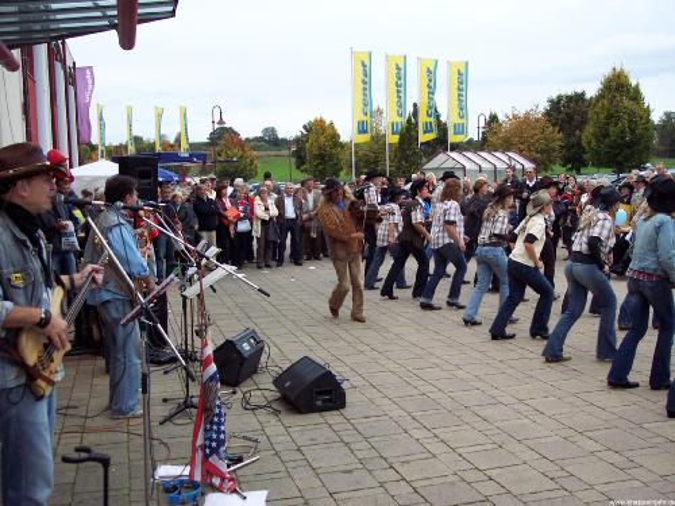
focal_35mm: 39
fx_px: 760
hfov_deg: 47.9
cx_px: 338
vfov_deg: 36.8
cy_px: 253
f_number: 3.4
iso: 100
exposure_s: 1/90
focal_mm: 8
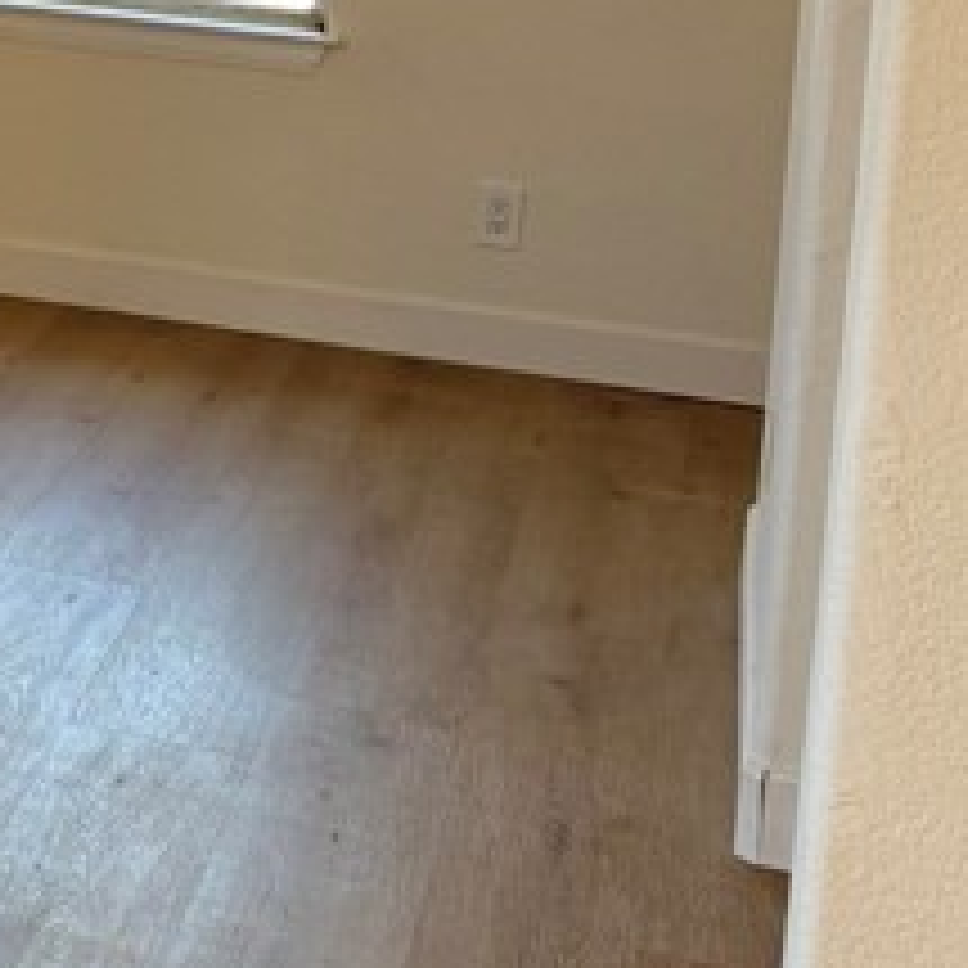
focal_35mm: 101
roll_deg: -3.8
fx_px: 3195
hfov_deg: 15.4
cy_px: -225
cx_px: -648
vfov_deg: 16.4
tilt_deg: -4.2
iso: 100
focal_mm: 6.76
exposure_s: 1/276
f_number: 1.78
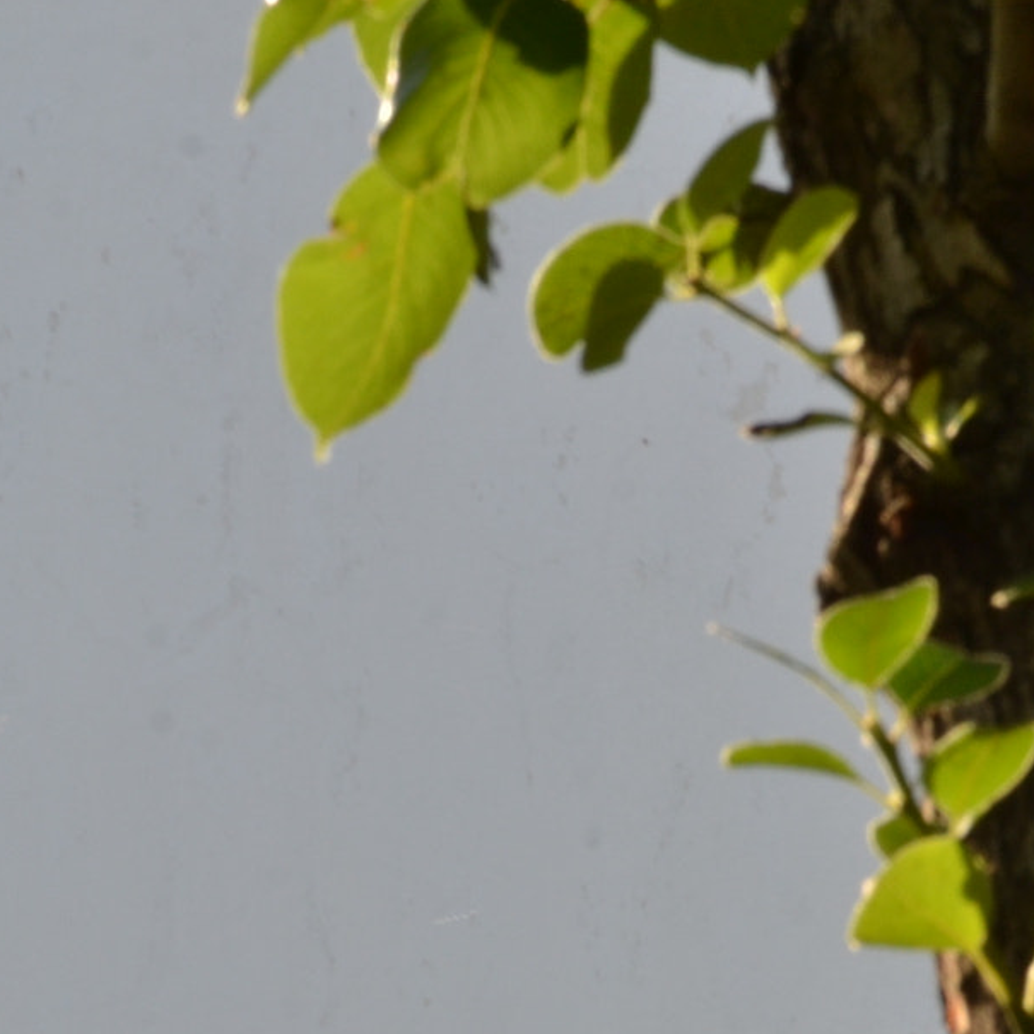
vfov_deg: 2.9
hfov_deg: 2.9
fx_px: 20412
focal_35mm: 604
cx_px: 689
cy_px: 985
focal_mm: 140
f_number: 22
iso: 200
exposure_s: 1/25
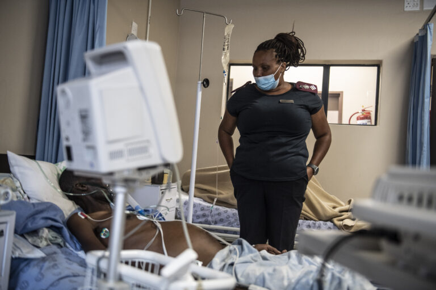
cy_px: 145
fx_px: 424
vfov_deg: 37.9
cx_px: 218
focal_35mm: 35
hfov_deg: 54.4
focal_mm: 35
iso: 800
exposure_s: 1/160
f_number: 2.8
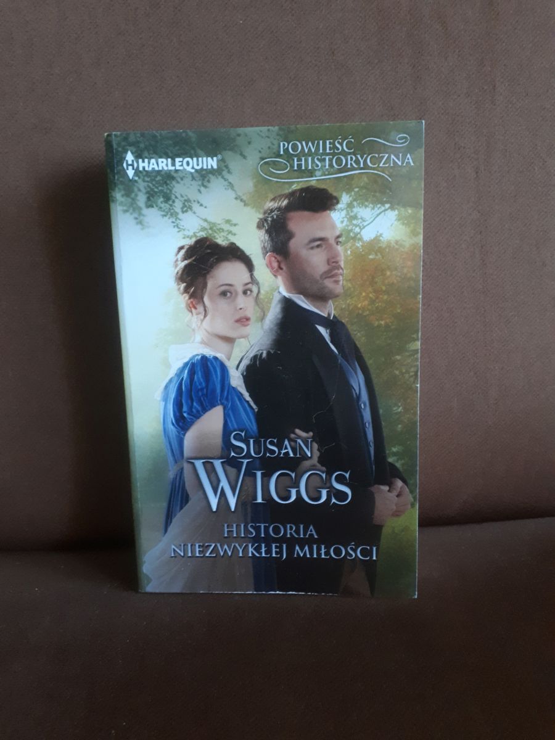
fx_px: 577
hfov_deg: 51.4
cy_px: 370
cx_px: 278
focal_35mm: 27
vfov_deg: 65.3
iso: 400
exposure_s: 1/15
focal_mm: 3.6
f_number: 1.9
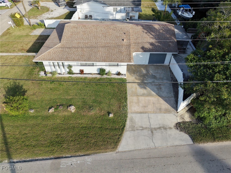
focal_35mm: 24
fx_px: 160
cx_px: 116
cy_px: 86
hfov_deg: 71.6
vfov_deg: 56.8
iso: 280
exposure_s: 1/3200
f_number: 1.8
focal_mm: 8.67
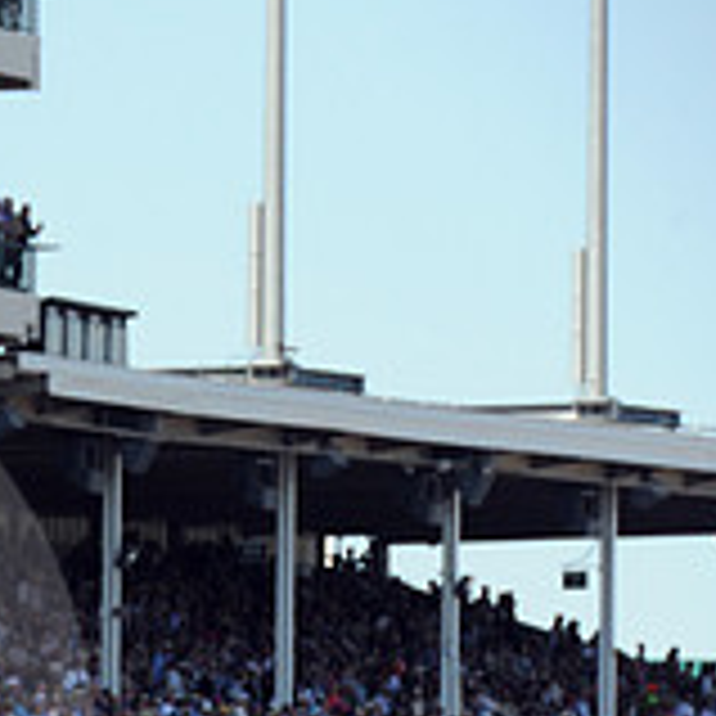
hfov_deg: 2.8
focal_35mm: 619
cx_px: -419
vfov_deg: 2.8
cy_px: 833
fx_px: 14485
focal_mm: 200
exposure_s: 1/1600
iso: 1000
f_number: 8
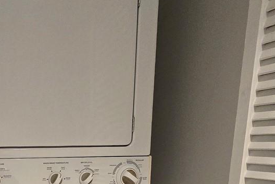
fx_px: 313
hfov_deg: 42.3
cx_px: 14
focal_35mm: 41
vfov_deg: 28.5
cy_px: 218
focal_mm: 2.2
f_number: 2.2
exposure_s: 1/60
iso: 640
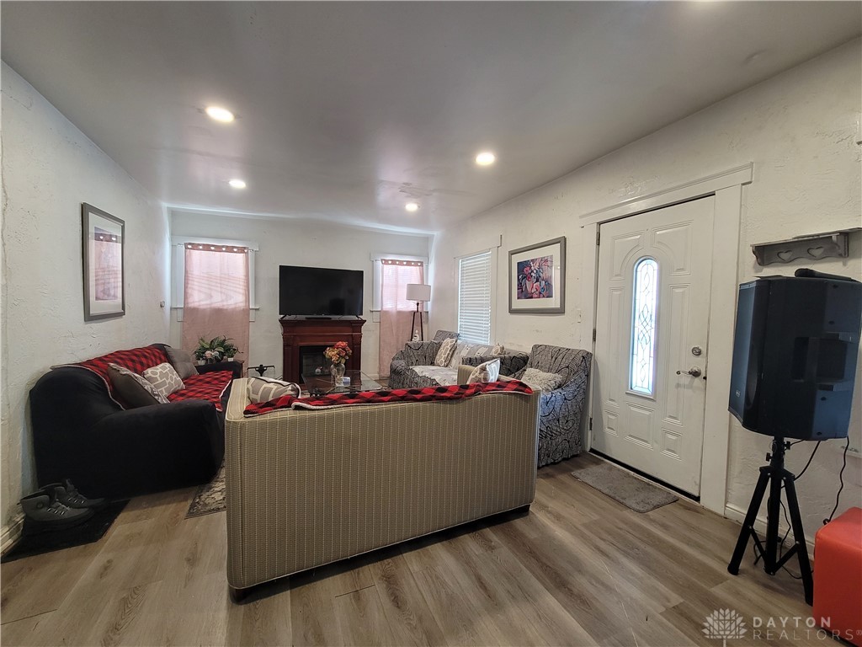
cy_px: 324
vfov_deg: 89.9
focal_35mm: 13
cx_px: 431
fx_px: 324
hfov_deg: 106.2
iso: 250
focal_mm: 2.2
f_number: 2.2
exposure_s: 1/60
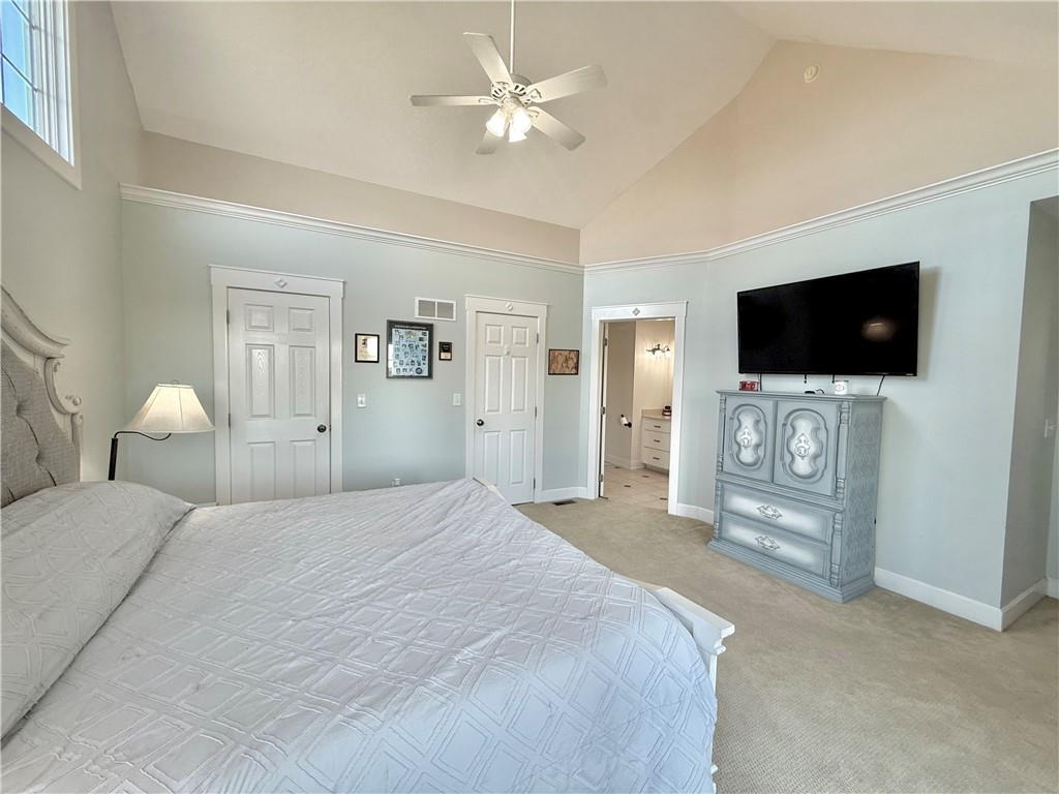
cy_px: 397
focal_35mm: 14
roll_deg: -1.7
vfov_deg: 85.7
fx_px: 428
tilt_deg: -3.1
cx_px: 530
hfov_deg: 102.1
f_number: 2.2
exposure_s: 1/120
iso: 125
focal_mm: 2.22
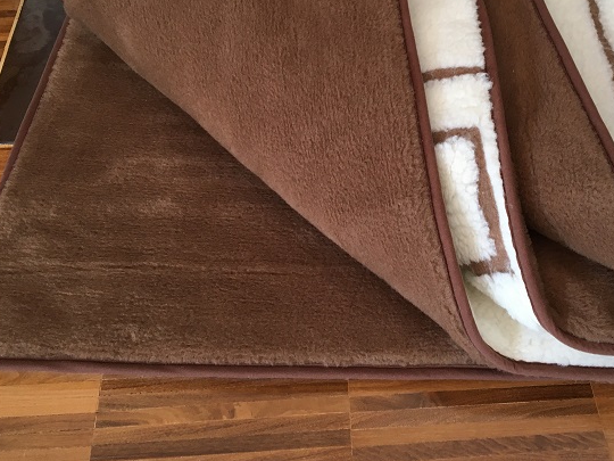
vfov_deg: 33.3
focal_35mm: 43
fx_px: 763
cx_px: 365
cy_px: 149
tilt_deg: -51.6
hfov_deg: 43.7
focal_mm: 4.15
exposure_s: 1/30
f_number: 2.2
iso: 50
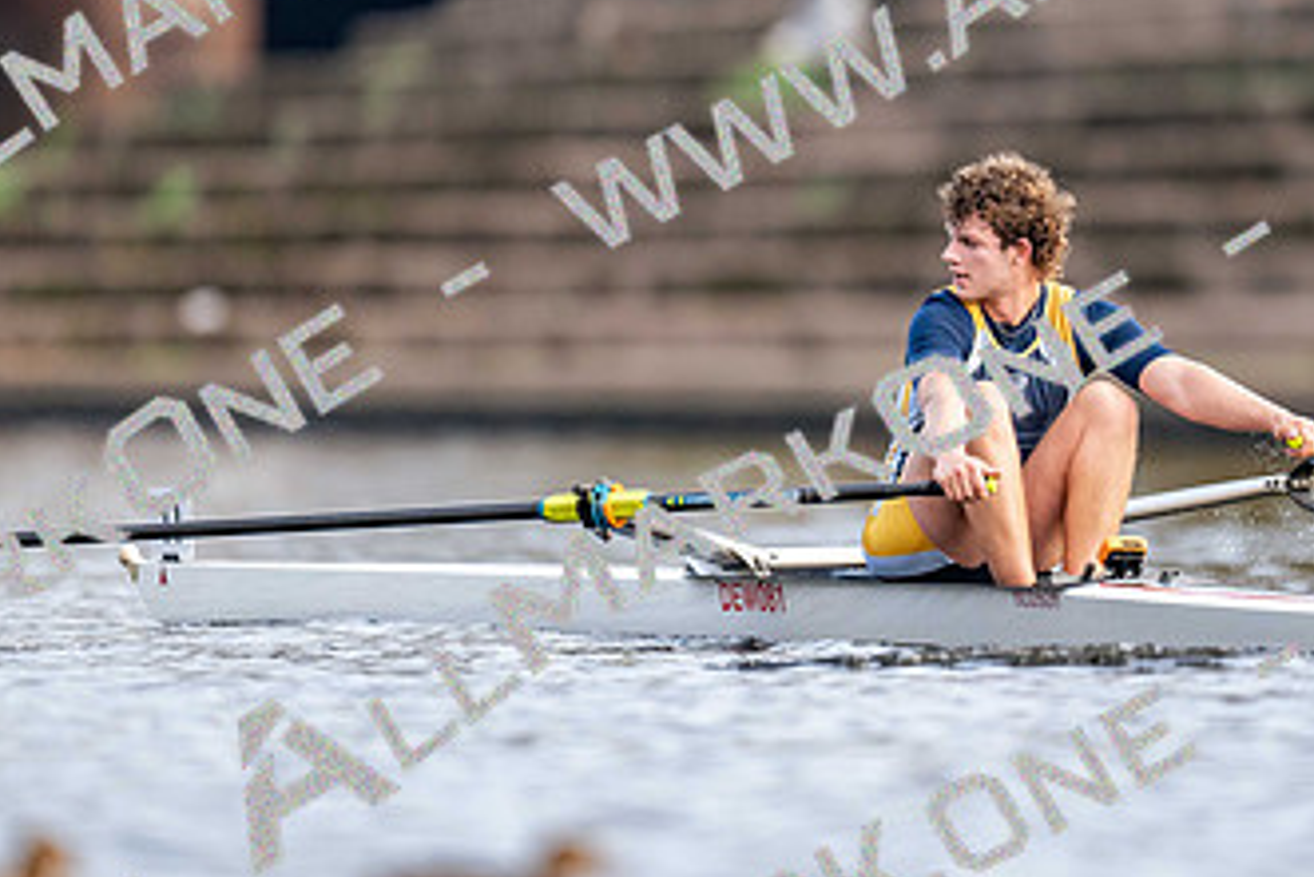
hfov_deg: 2.0
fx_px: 38413
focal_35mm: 1052
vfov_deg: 1.3
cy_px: 260
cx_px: 1044
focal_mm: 600
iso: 2000
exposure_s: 1/2500
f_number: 4
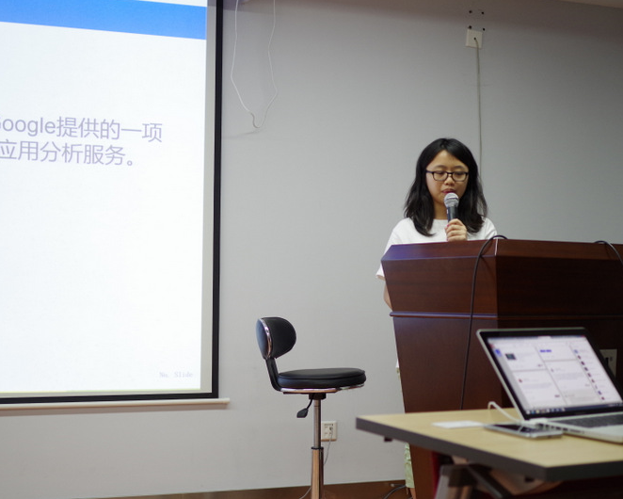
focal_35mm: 59
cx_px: 343
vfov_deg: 25.8
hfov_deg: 31.9
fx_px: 1088
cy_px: 249
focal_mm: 35
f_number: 2.4
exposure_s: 1/60
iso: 400
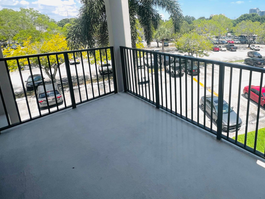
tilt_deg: -11.9
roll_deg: +0.6
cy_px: 58
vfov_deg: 65.8
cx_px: 187
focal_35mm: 19
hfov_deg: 80.3
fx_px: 145
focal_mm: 1.57
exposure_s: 1/1429
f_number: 1.8
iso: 32
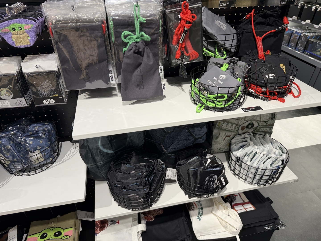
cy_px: 120
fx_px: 223
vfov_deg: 56.8
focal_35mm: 24
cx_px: 160
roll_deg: +0.3
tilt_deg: -34.7
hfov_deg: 71.6
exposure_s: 1/100
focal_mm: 6.76
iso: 64
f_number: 1.78
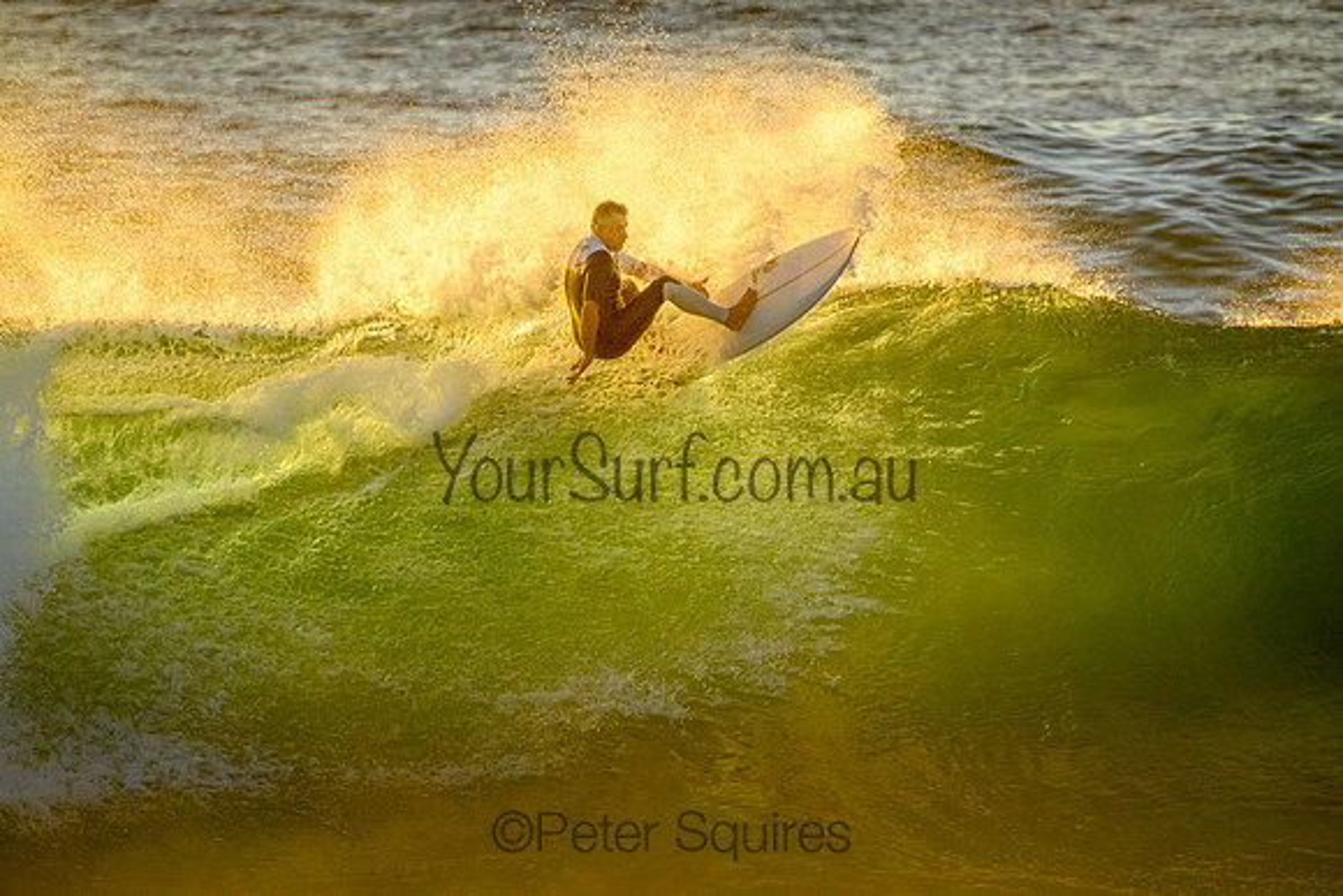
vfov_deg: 1.7
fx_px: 29850
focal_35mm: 800
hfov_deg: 2.6
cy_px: 448
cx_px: 672
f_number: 11
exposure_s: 1/2000
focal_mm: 800
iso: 3200
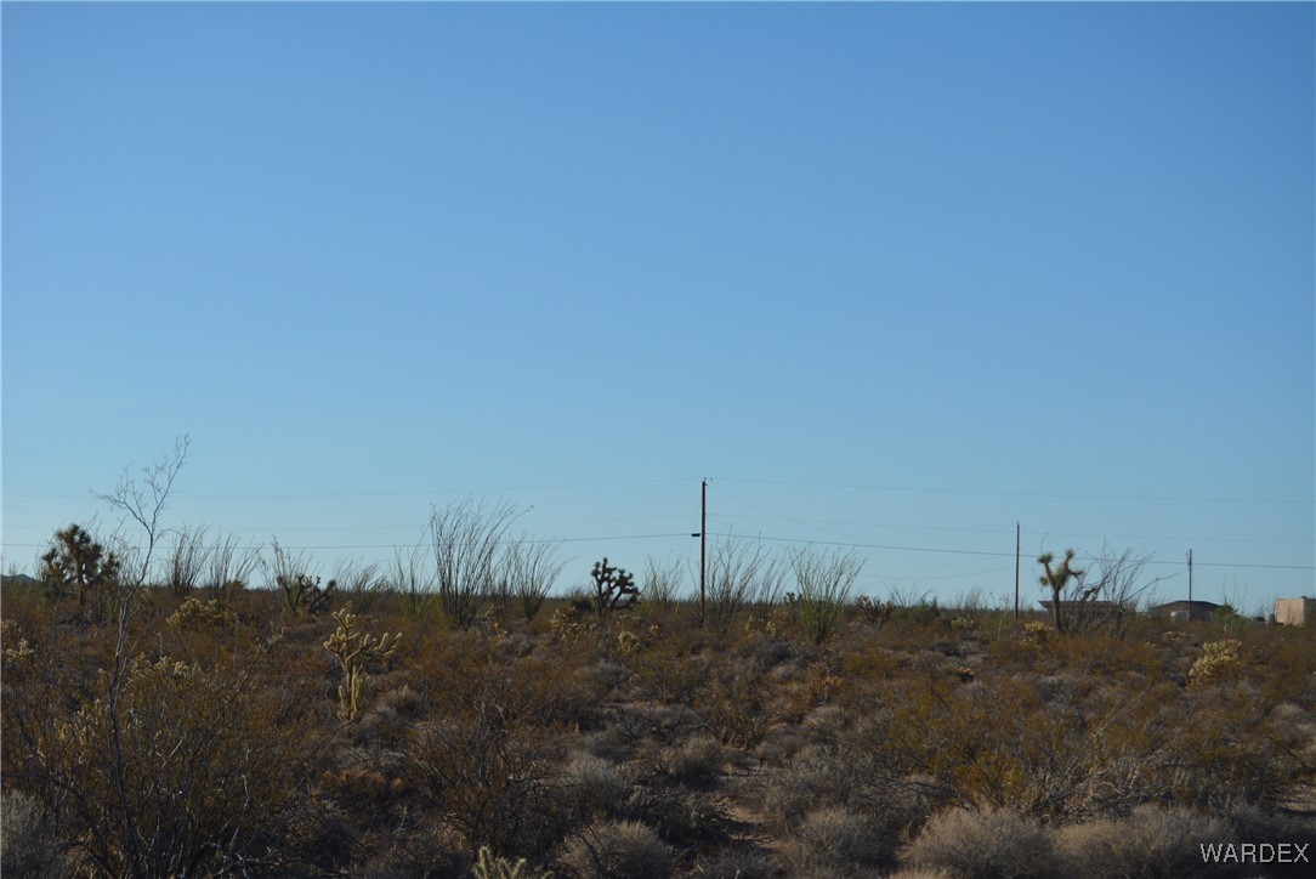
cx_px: 658
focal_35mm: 82
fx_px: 3017
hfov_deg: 24.6
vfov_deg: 16.6
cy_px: 440
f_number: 7.1
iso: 400
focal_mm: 55
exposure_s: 1/2000
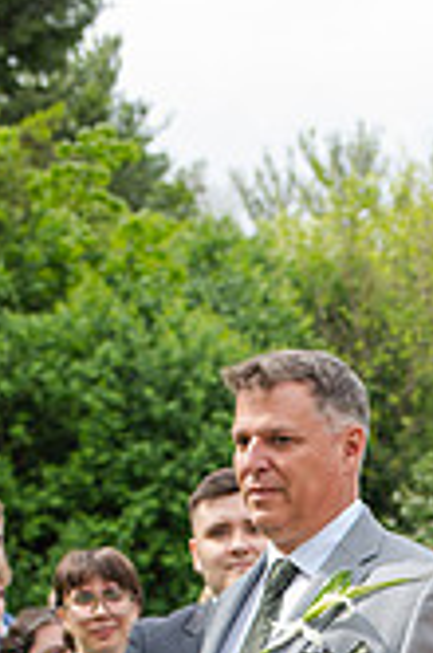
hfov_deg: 14.0
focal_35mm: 95
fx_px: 1721
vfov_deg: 20.0
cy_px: 810
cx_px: 502
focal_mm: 35
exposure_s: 1/400
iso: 100
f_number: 3.5
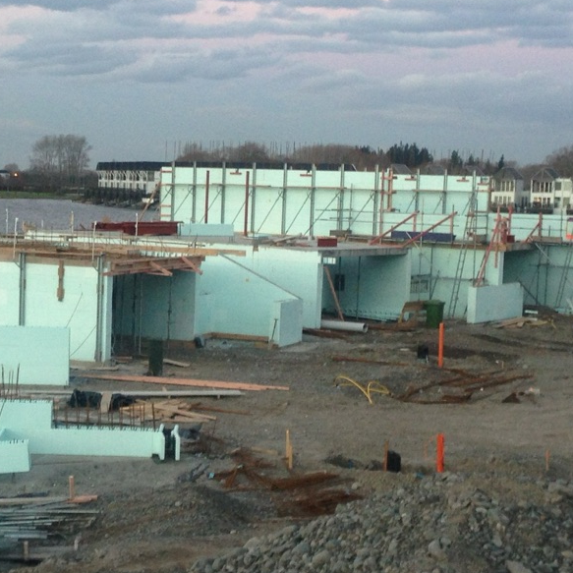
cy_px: 308
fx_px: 1498
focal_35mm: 80
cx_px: 160
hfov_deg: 21.5
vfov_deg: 21.6
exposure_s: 1/20
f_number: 2.4
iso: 80
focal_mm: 4.13
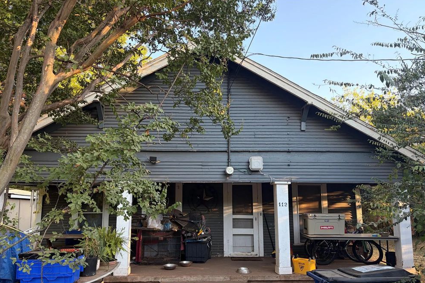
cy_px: 163
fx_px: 330
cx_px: 211
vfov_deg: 46.2
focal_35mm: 28
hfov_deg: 65.5
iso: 125
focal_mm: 5.96
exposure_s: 1/202
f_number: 1.6
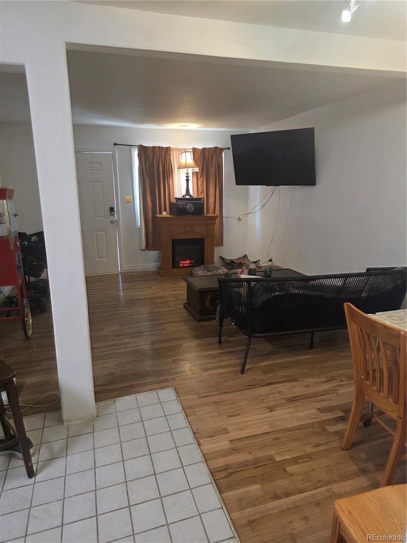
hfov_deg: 58.9
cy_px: 272
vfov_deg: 73.9
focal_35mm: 23
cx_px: 204
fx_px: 361
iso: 500
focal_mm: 6.3
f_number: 1.7
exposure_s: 1/120
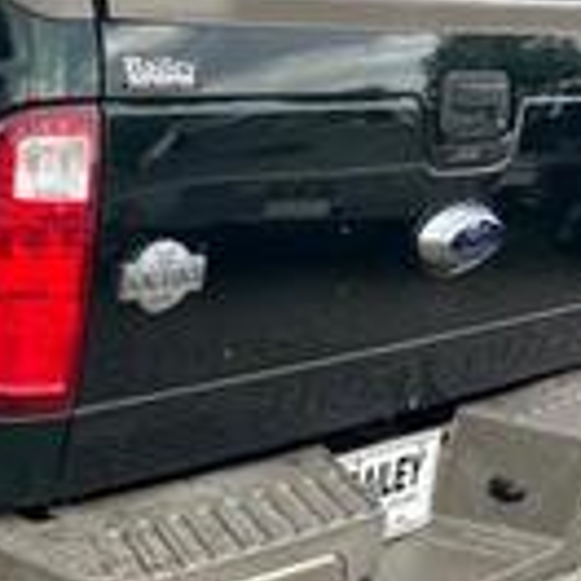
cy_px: 220
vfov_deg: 19.7
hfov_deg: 17.7
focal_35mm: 88
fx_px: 1671
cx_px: -286
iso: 50
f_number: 1.5
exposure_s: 1/418
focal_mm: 5.7
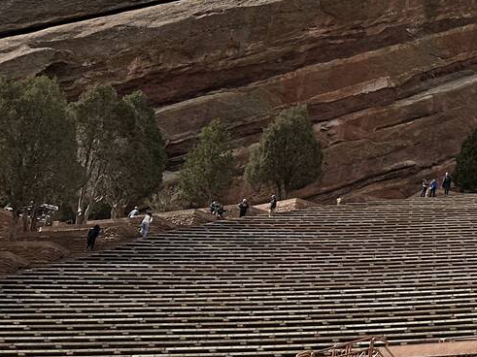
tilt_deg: +19.1
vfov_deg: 16.7
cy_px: 89
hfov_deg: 18.9
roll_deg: -1.7
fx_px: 1212
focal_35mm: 88
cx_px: 761
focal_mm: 6.86
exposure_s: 1/6211
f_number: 1.78
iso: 80
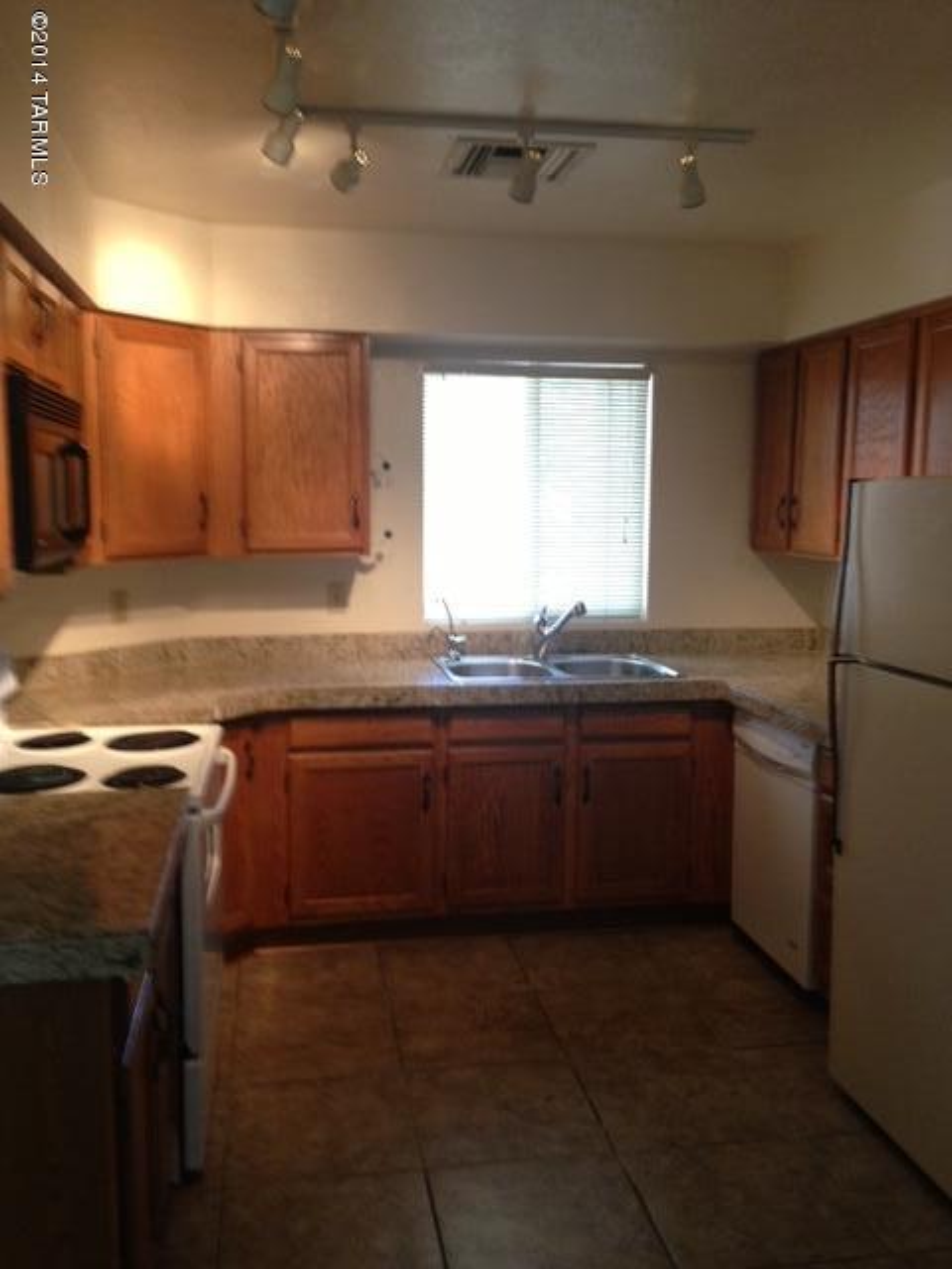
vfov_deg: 55.4
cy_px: 634
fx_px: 1210
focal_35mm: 33
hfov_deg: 42.9
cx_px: 476
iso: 160
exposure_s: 1/20
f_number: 2.4
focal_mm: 4.13
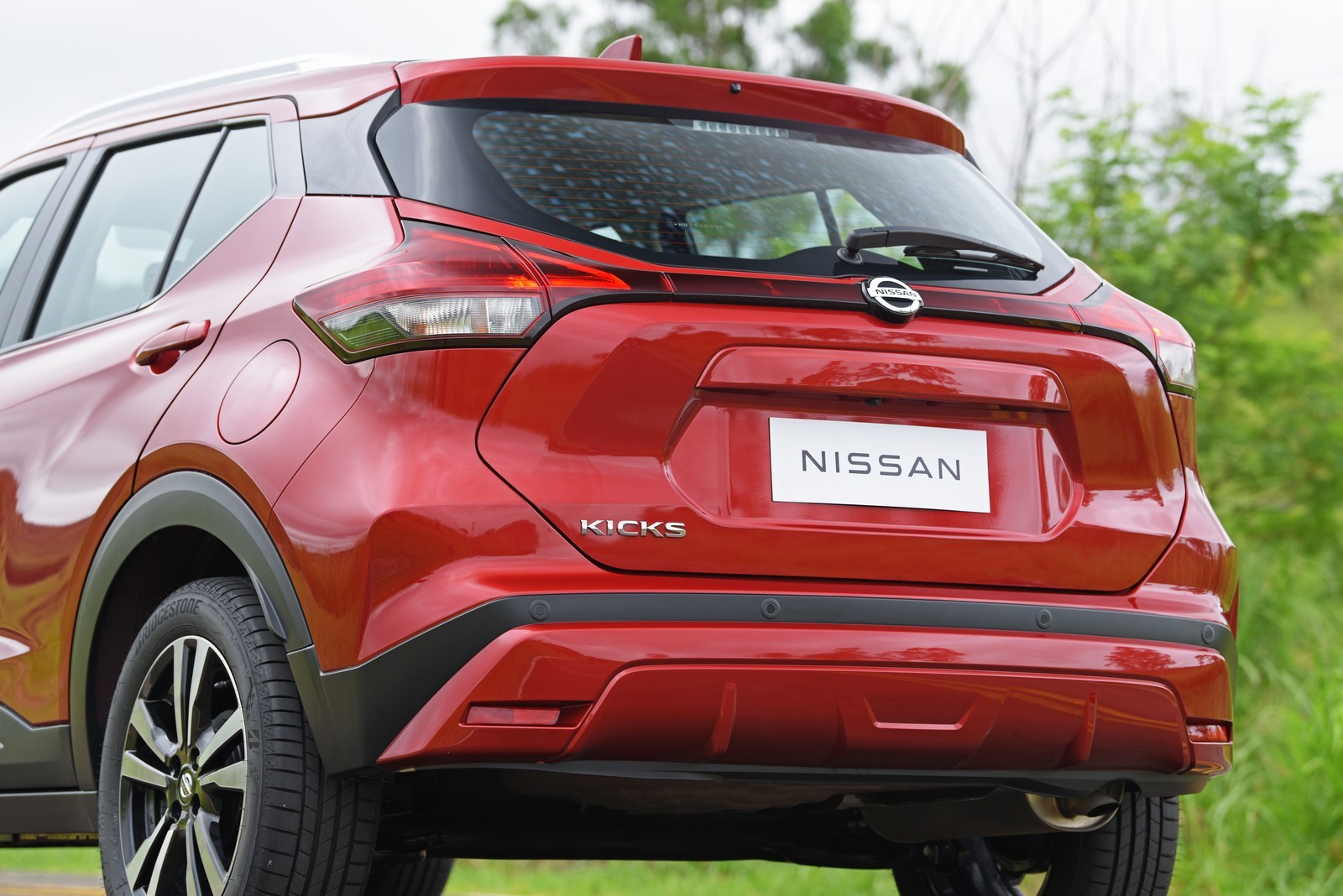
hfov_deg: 17.6
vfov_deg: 11.8
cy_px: 448
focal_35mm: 116
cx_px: 672
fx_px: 4329
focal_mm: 116
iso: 250
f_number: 5
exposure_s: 1/125
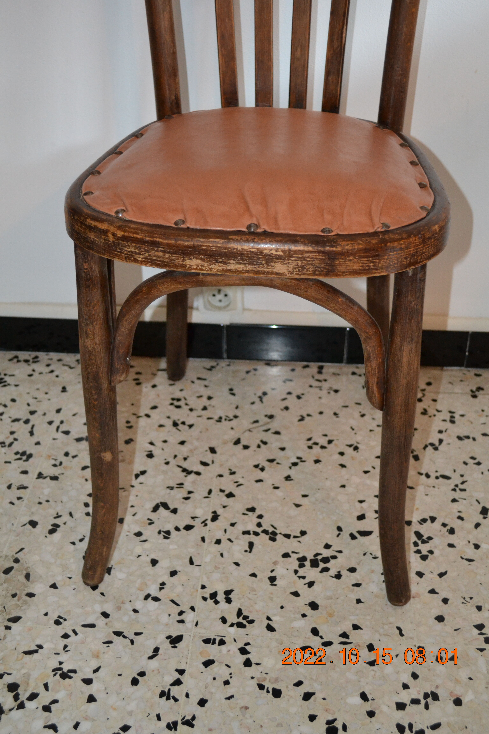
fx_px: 856
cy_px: 367
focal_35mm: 42
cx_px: 244
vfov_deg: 46.4
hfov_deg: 31.9
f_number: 4.5
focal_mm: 28
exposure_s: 1/60
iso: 1800
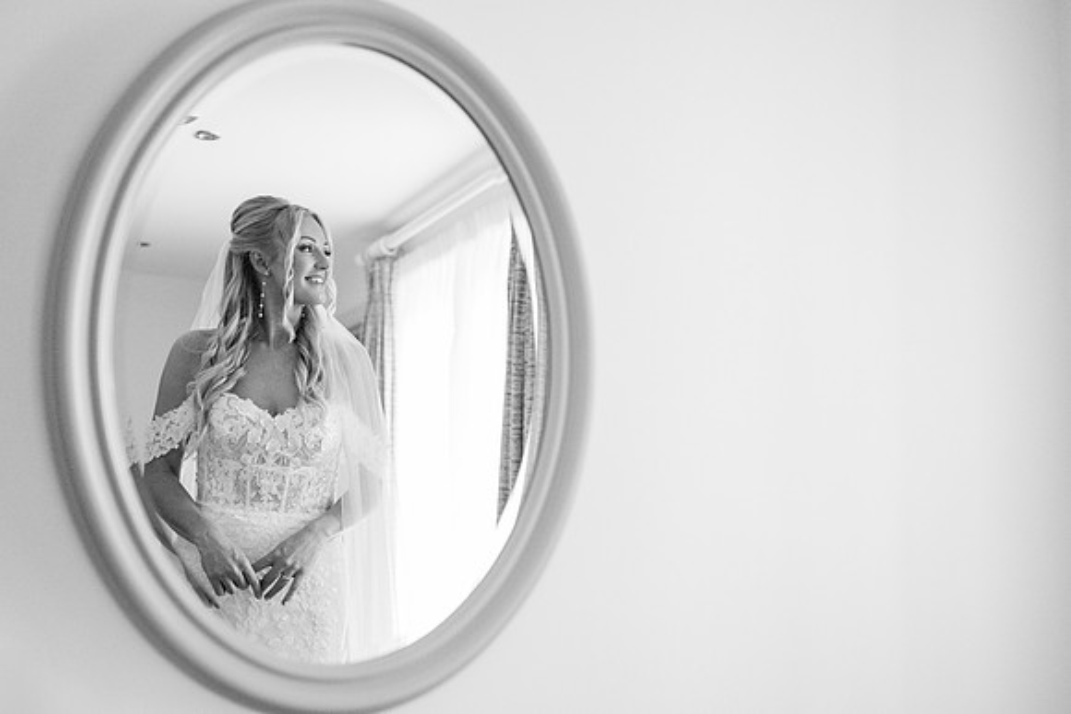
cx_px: 601
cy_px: 399
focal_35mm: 39
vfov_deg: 33.9
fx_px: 1169
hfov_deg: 49.1
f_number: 2
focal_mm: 35
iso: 8000
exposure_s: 1/320
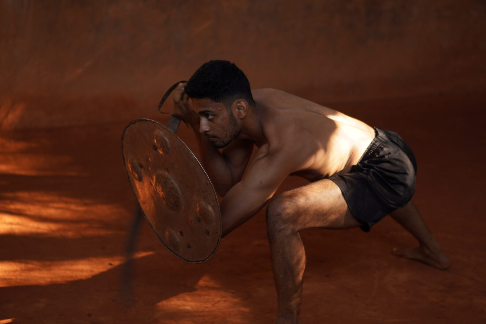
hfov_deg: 27.0
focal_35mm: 75
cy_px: 162
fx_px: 1012
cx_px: 243
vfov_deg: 18.2
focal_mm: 50
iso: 100
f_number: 1.8
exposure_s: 1/100
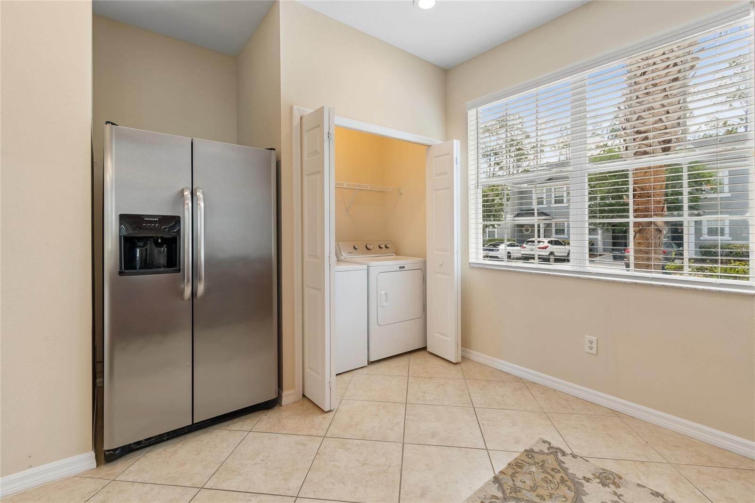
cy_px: 252
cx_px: 378
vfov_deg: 77.3
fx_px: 314
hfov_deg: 100.4
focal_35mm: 15
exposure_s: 1/5
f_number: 7.1
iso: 100
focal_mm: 10
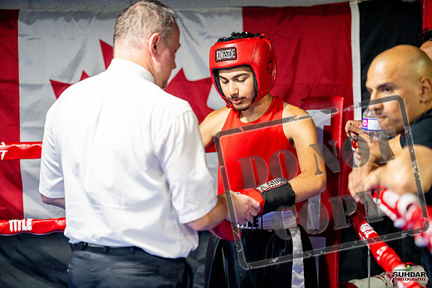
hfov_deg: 17.8
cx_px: 216
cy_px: 144
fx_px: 1380
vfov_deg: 11.9
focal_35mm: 115
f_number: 2
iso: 4000
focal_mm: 115
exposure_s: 1/800
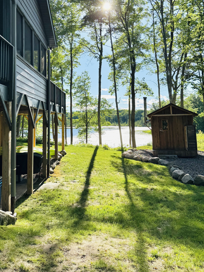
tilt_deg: +7.8
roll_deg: +0.7
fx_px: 251
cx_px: 92
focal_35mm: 32
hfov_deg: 44.1
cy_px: 93
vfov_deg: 55.7
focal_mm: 6.76
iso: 100
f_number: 1.78
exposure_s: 1/4167
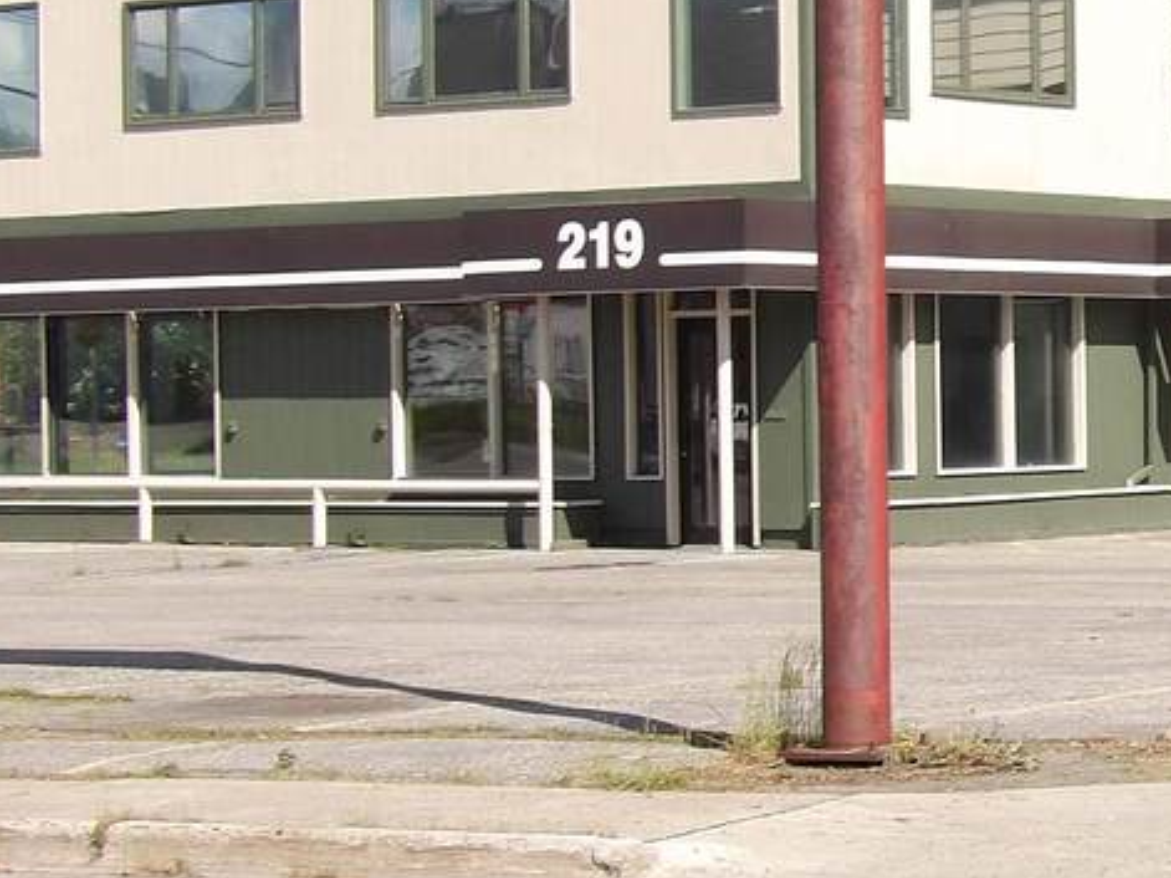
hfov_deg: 15.4
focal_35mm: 125
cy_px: 303
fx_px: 4227
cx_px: 1243
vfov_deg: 11.8
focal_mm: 8.2
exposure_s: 1/842
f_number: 3.8
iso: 100
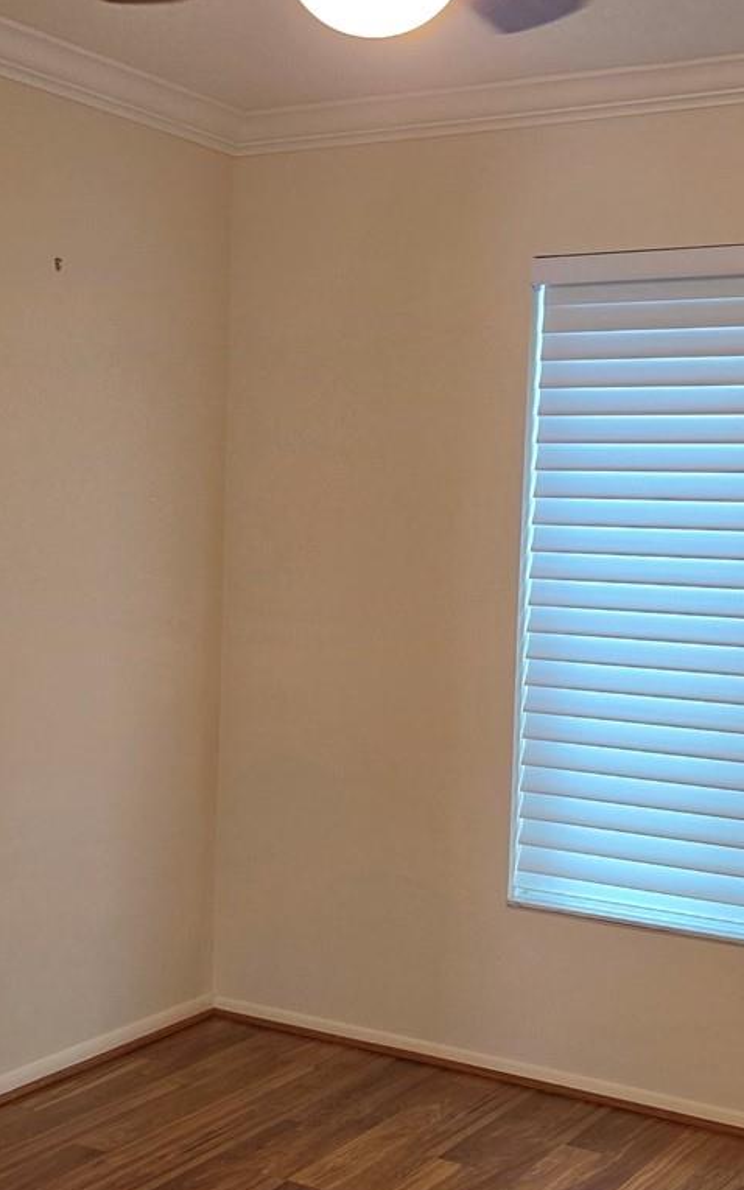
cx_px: 271
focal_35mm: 51
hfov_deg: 25.3
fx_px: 1655
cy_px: 628
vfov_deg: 39.6
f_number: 1.4
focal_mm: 6.5
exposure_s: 1/120
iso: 200
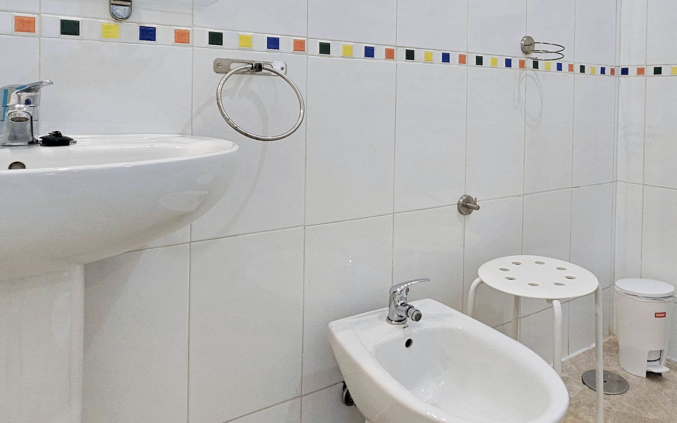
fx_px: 480
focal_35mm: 26
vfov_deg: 45.9
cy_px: 105
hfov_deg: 69.3
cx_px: 424
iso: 200
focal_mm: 2.2
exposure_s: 1/50
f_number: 2.2
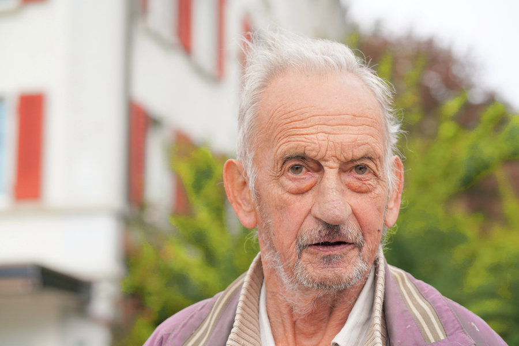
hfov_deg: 23.9
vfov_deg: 16.1
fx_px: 1225
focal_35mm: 85
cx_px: 260
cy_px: 173
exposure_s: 1/1000
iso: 800
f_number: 5.6
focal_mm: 85
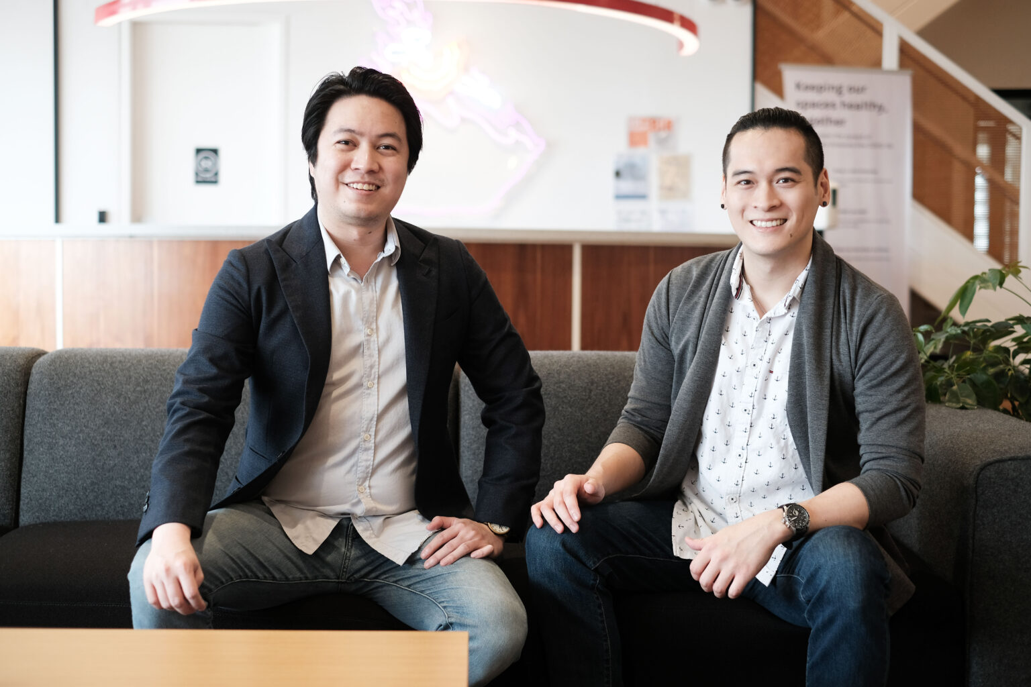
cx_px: 516
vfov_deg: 25.5
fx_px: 1518
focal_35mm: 53
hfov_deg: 37.5
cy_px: 344
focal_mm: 35
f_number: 2
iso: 400
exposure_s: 1/250
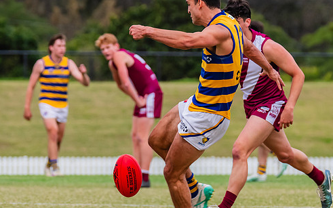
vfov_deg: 1.9
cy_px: 98
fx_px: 6172
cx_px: 154
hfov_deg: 3.1
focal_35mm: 680
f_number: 7.1
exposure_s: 1/1250
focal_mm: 290
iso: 800
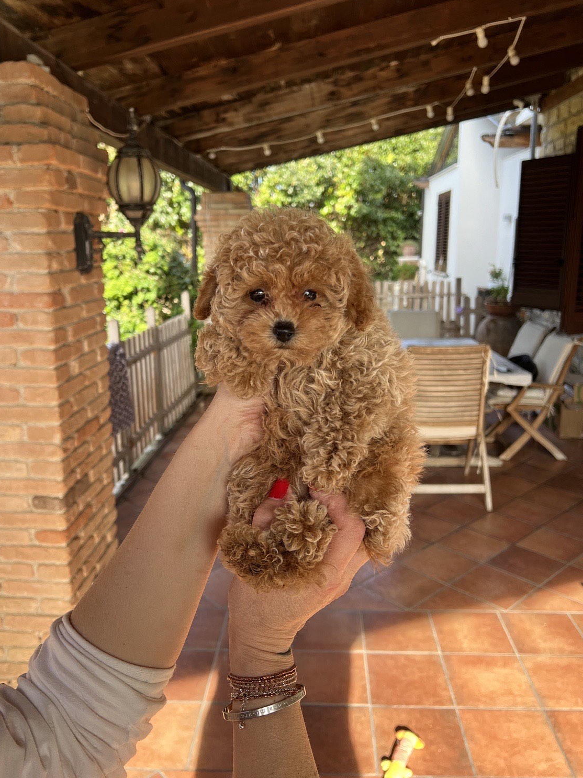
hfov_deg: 49.7
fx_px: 629
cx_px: 277
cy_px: 363
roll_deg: +0.2
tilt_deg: -11.7
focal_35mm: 28
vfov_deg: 63.4
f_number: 1.5
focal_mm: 5.7
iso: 50
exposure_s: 1/336
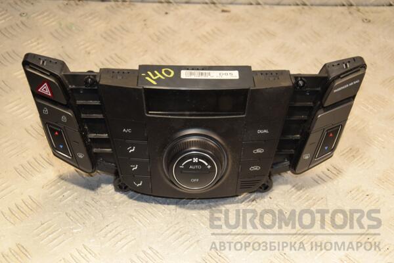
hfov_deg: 27.0
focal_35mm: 75
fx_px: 821
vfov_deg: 18.2
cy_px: 132
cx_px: 197
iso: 800
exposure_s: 1/160
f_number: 5
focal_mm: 50
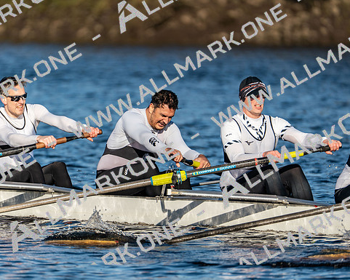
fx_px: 7035
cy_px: 140
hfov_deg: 2.8
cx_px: 158
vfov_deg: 2.3
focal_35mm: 679
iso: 320
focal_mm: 600
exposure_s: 1/2000
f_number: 6.3
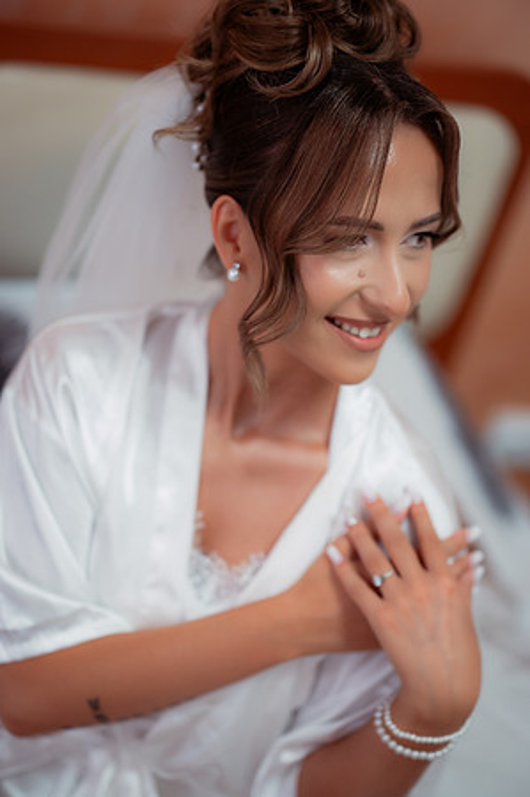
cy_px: 398
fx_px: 1881
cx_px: 265
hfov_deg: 16.0
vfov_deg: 23.9
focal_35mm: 85
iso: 640
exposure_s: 1/400
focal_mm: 85
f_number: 2
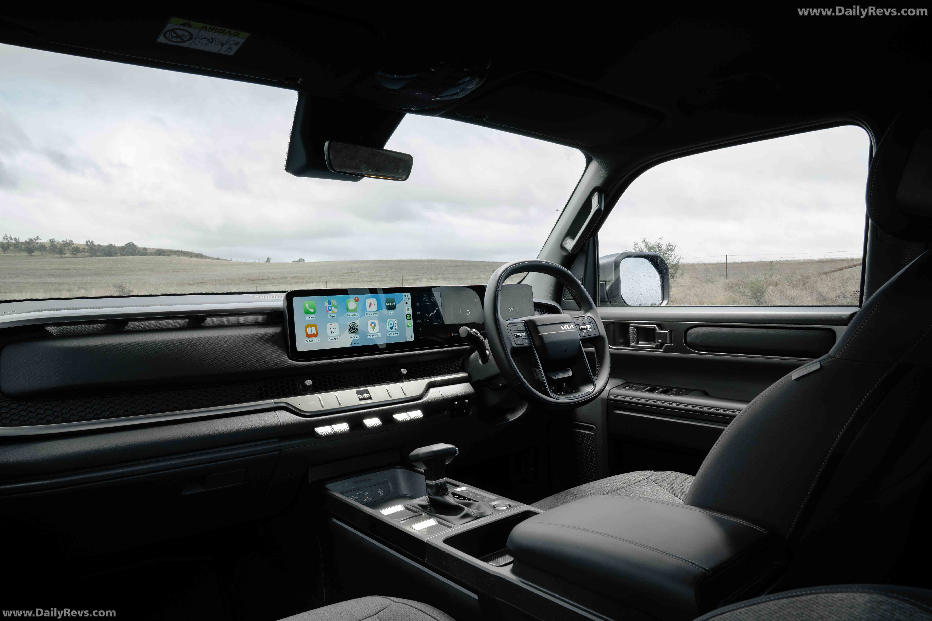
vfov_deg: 53.1
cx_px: 466
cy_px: 310
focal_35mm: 24
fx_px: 621
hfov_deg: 73.7
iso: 320
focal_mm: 24
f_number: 11
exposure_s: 1/50
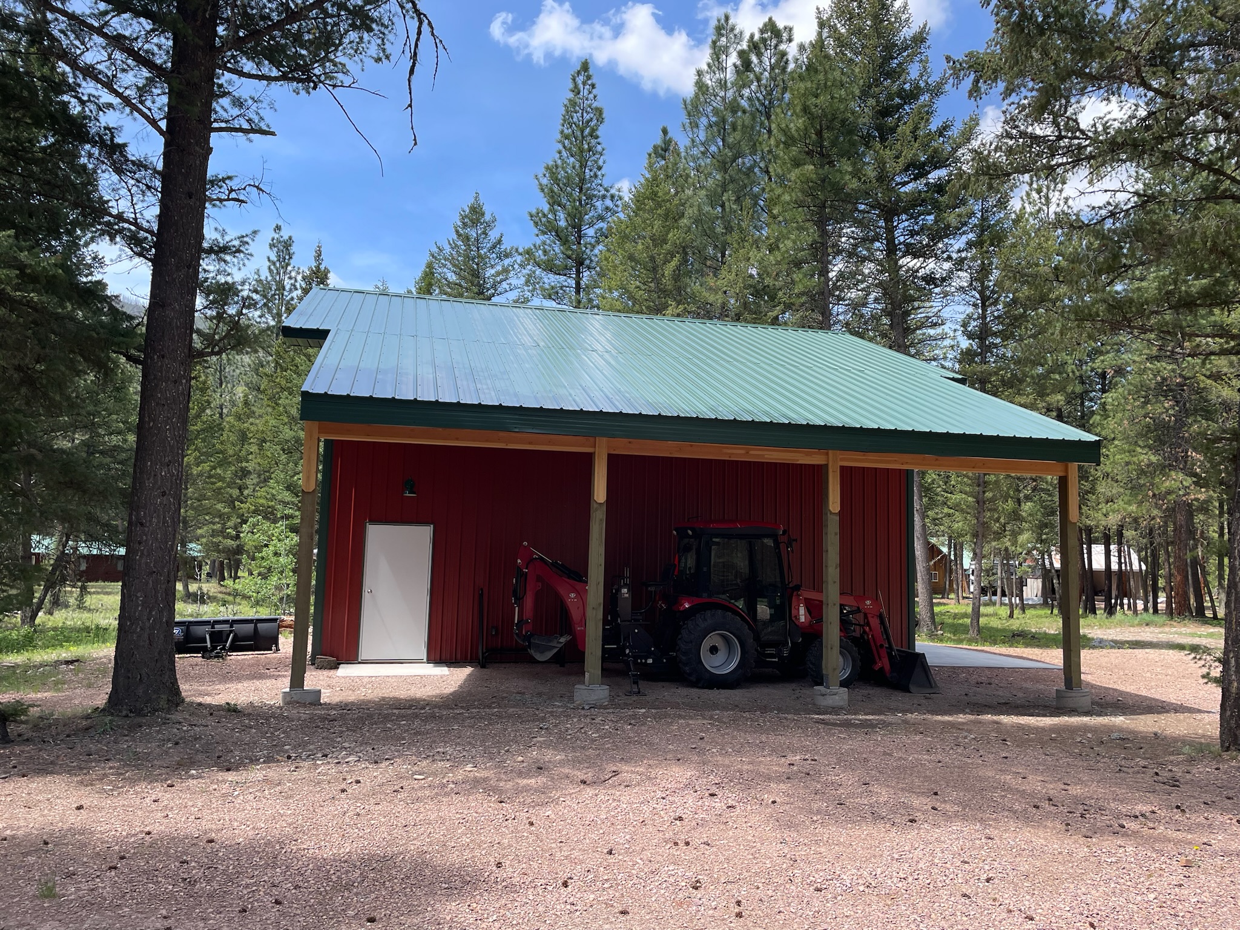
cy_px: 465
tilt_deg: +6.2
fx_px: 931
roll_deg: -1.4
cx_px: 620
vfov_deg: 53.1
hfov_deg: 67.3
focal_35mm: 26
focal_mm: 4.2
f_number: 1.6
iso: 32
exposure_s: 1/1147
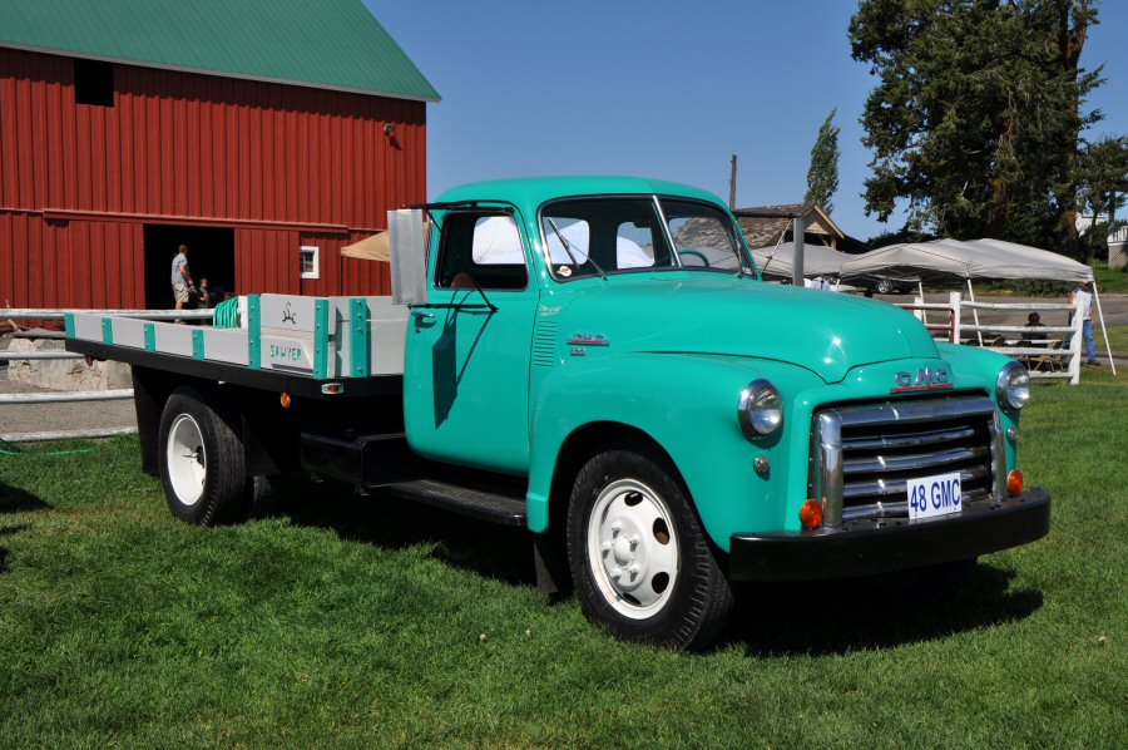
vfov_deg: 29.8
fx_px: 1408
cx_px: 564
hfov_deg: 43.6
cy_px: 375
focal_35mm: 45
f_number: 11
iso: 200
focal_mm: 30
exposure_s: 1/500
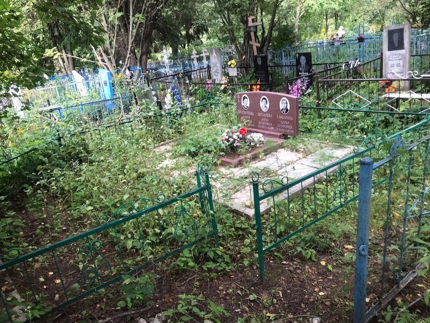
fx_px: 348
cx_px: 215
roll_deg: +6.8
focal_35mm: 28
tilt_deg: -19.1
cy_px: 162
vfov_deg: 49.7
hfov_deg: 63.4
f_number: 1.8
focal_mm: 3.99
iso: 32
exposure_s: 1/100
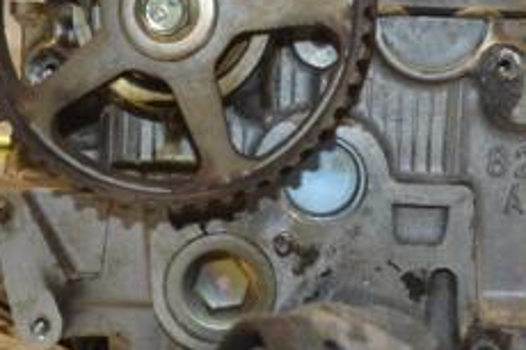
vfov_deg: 14.4
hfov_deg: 21.7
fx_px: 1372
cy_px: 25
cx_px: 254
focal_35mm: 94
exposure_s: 1/80
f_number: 4
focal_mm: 24
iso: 320
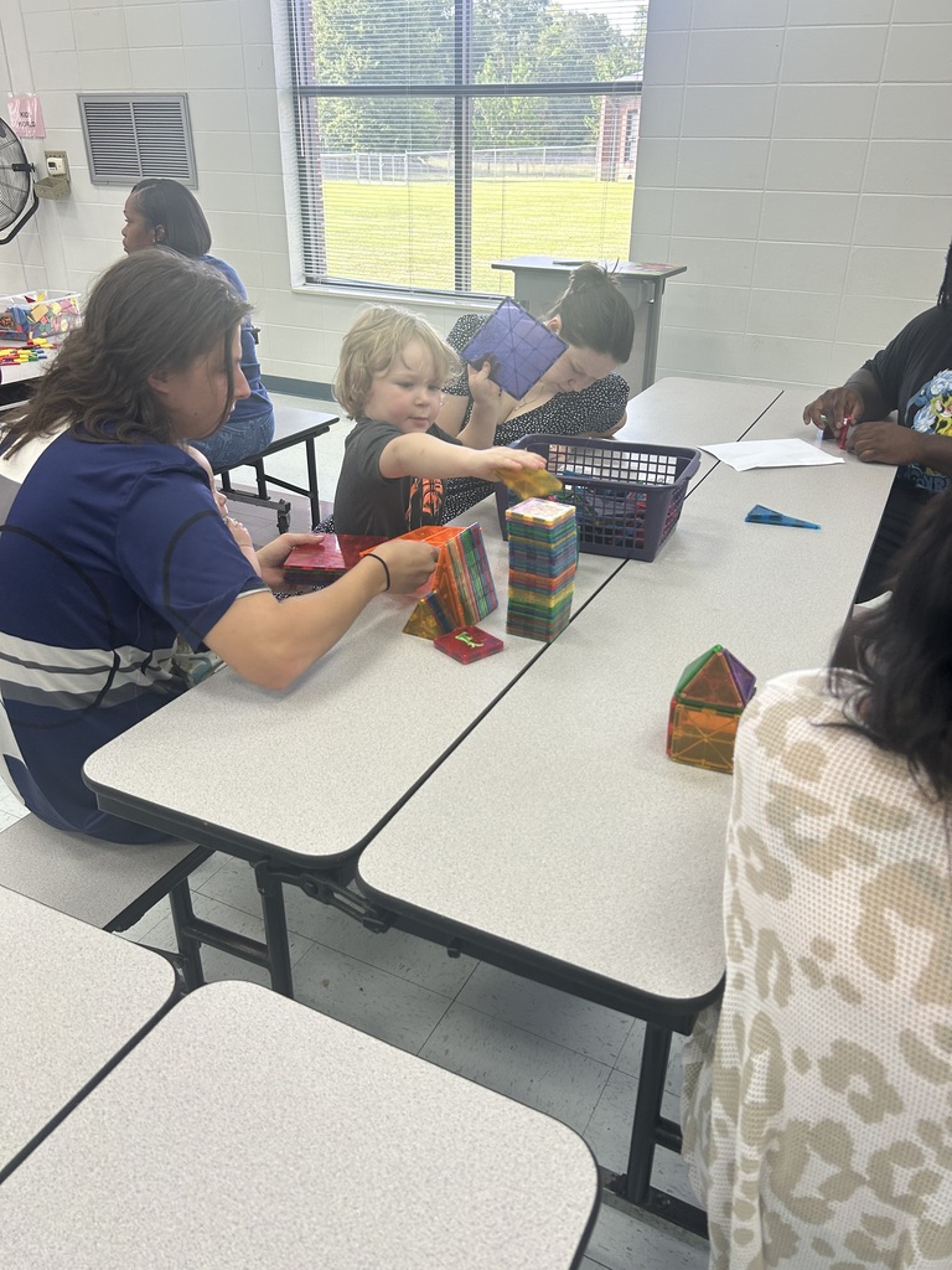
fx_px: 953
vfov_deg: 67.3
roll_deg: -1.7
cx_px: 476
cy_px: 635
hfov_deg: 53.1
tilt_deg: -26.9
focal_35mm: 26
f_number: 1.5
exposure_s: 1/120
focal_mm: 5.7
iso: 80
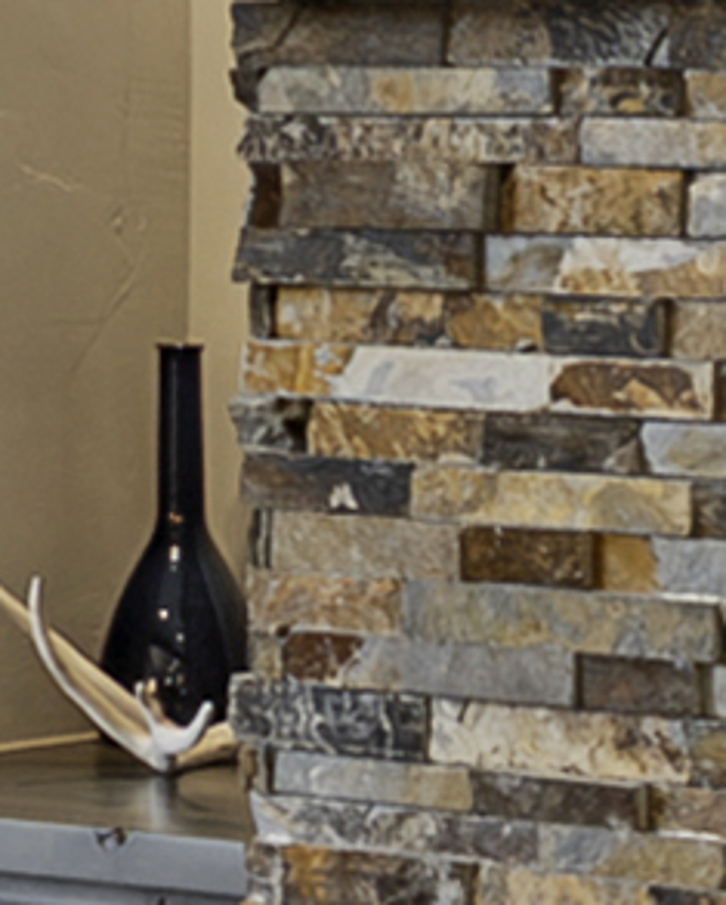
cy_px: 238
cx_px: 473
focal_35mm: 186
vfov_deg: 10.4
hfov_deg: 8.3
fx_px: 4988
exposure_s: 1/30
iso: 100
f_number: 10
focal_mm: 14
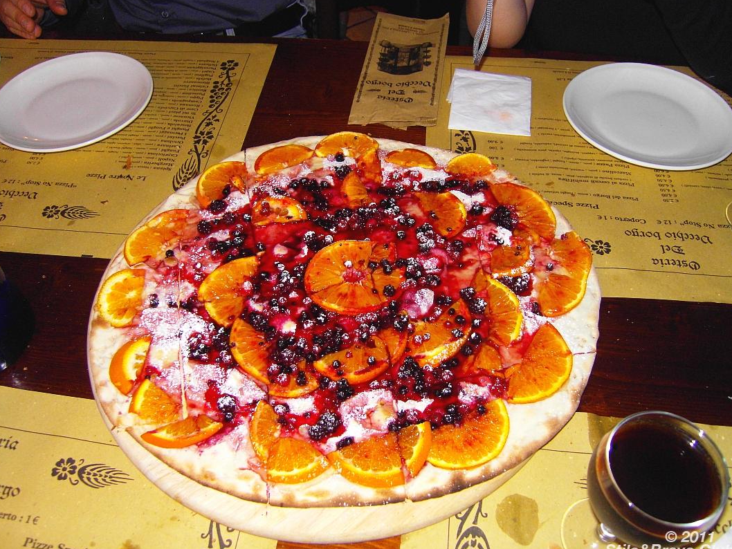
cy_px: 277
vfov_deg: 48.2
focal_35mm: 29
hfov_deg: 61.6
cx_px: 358
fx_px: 613
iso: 200
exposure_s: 1/40
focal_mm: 6
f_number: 2.8
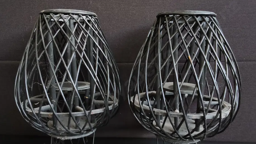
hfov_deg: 59.5
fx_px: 224
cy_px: 90
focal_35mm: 33
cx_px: 123
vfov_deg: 35.4
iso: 320
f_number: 2
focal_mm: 2.87
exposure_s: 1/50
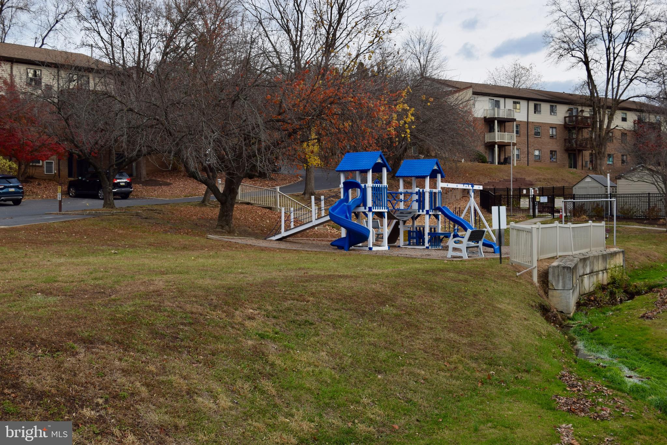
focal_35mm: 48
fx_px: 889
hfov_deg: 41.1
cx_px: 334
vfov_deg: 28.1
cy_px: 222
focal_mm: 32
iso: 100
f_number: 7.1
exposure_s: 1/200
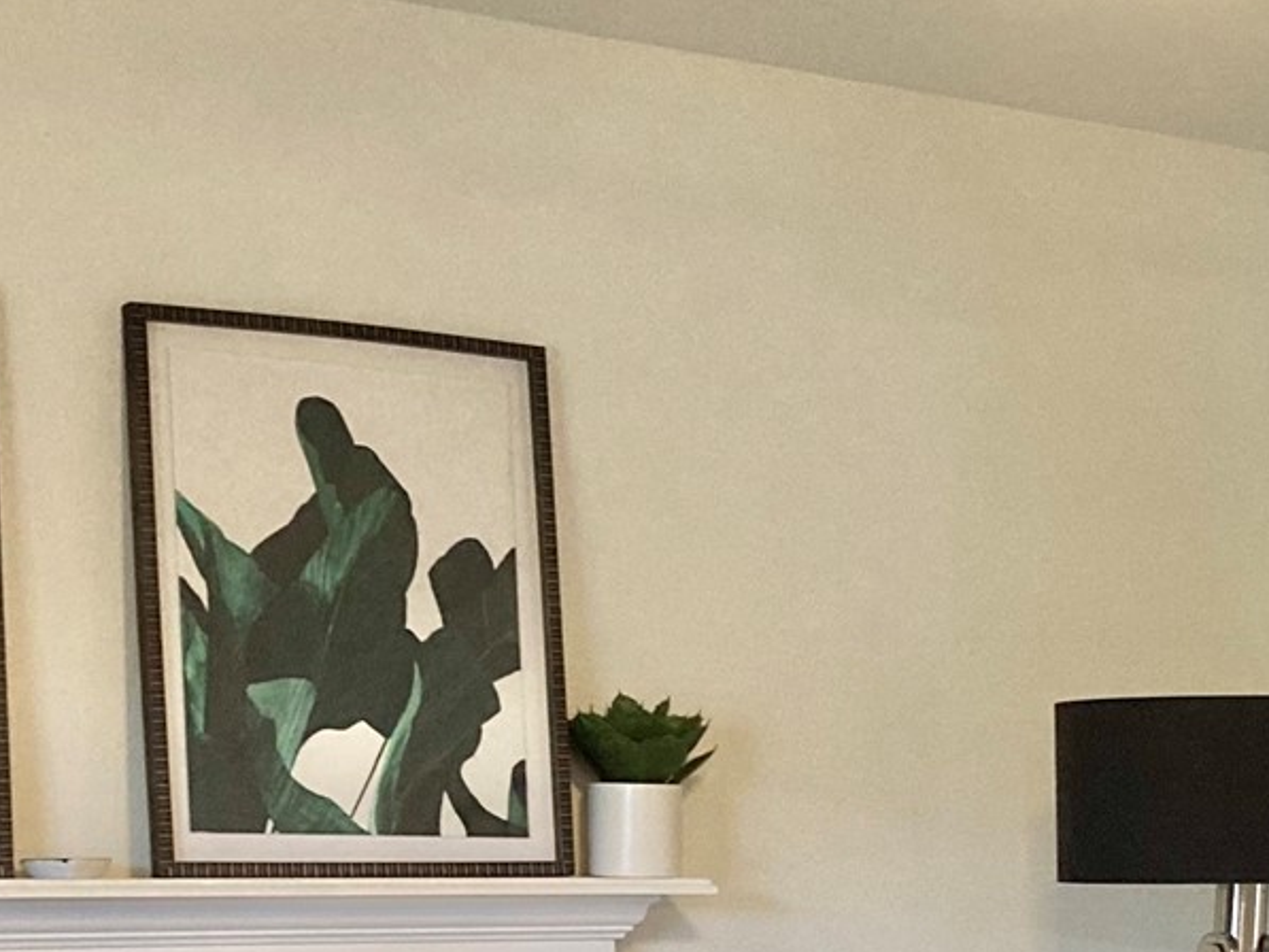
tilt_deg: -3.1
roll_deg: -1.5
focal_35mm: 90
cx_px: 1360
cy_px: 1033
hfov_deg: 20.8
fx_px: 3300
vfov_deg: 16.0
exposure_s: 1/30
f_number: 1.8
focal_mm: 3.99
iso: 400
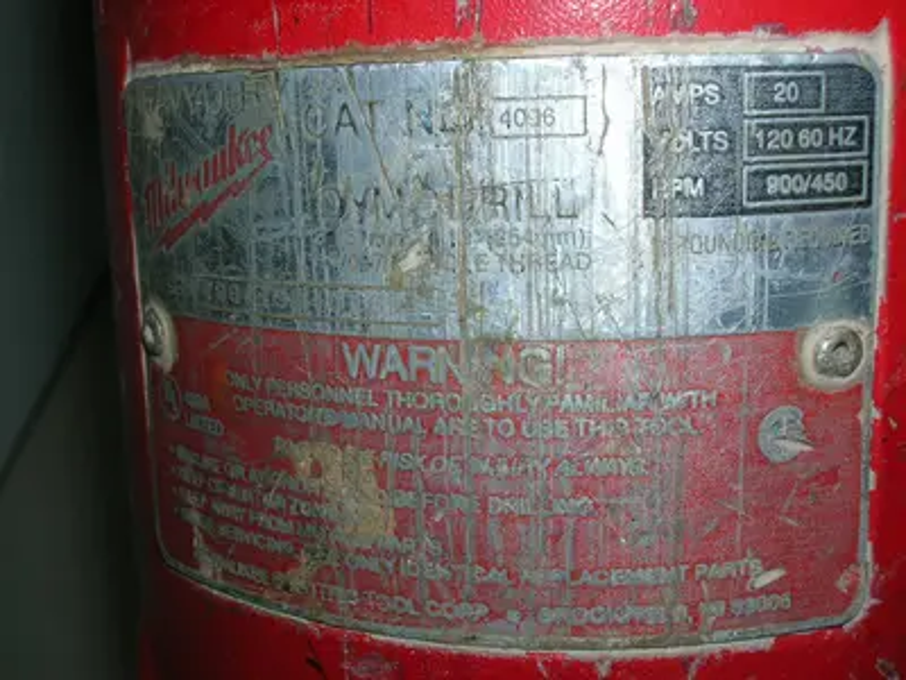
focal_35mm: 46
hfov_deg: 41.2
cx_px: 453
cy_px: 340
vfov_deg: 31.5
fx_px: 1204
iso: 50
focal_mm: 7.7
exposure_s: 1/60.1
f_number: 5.4
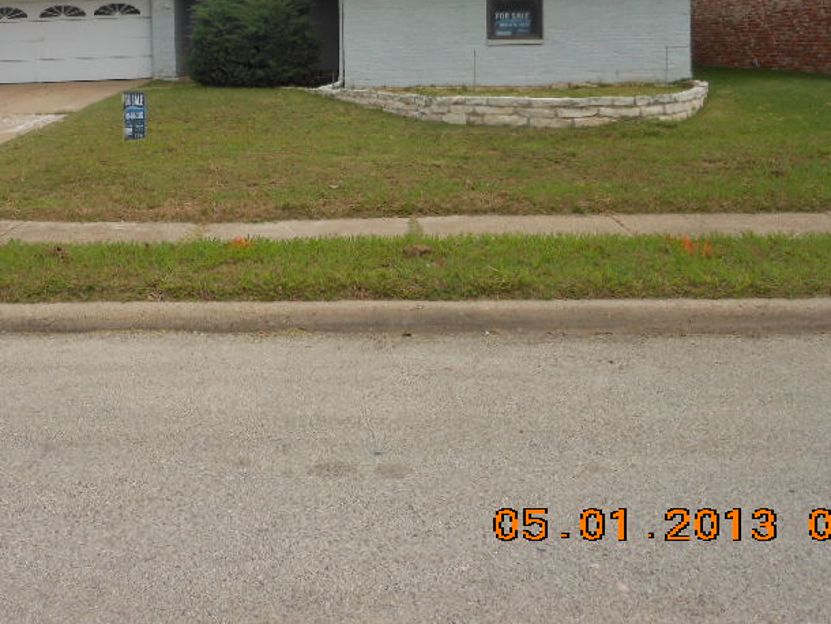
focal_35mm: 47
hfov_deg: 40.0
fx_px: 1129
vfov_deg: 30.0
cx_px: 294
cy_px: 102
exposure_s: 1/500
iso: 80
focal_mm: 5
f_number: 3.7
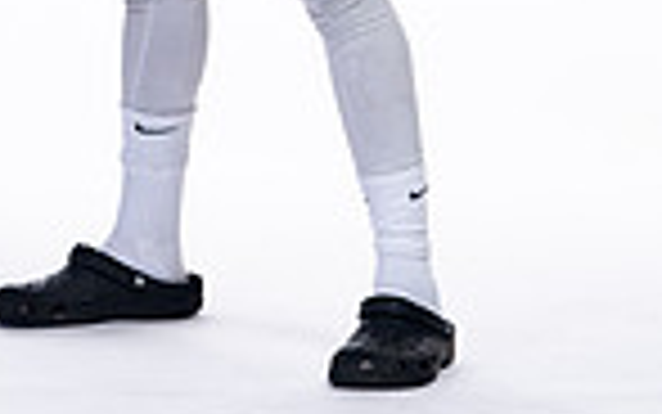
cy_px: -531
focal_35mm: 339
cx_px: 324
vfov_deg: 3.8
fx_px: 6118
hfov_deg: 6.2
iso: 400
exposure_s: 1/250
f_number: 6.3
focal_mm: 109
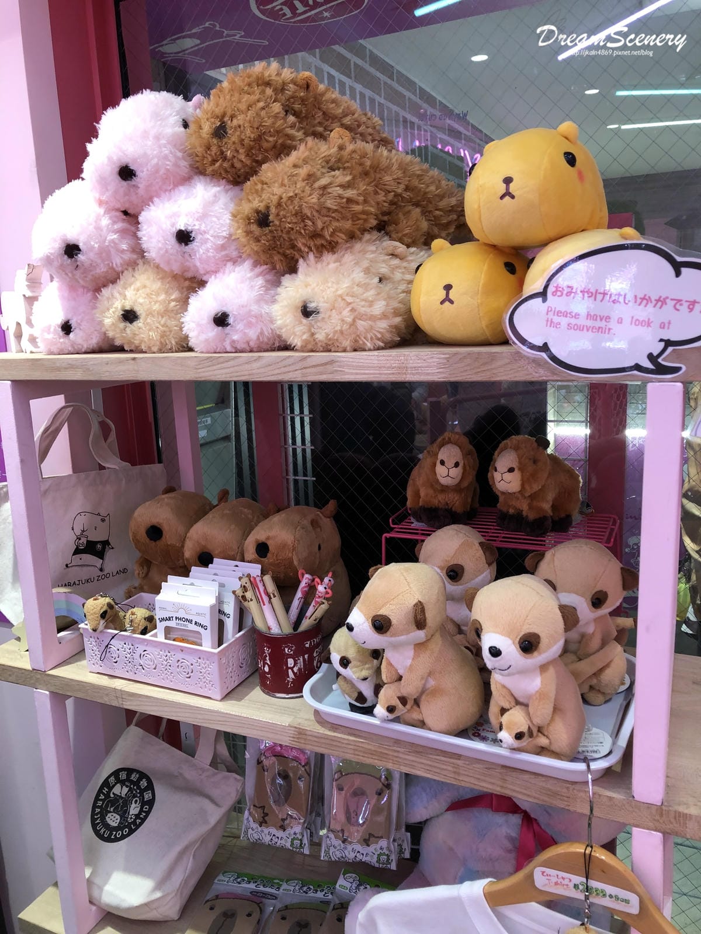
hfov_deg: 49.7
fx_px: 756
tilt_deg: -12.5
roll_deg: +2.6
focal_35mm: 28
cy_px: 467
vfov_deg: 63.4
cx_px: 350
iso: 32
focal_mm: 3.99
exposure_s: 1/33
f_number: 1.8
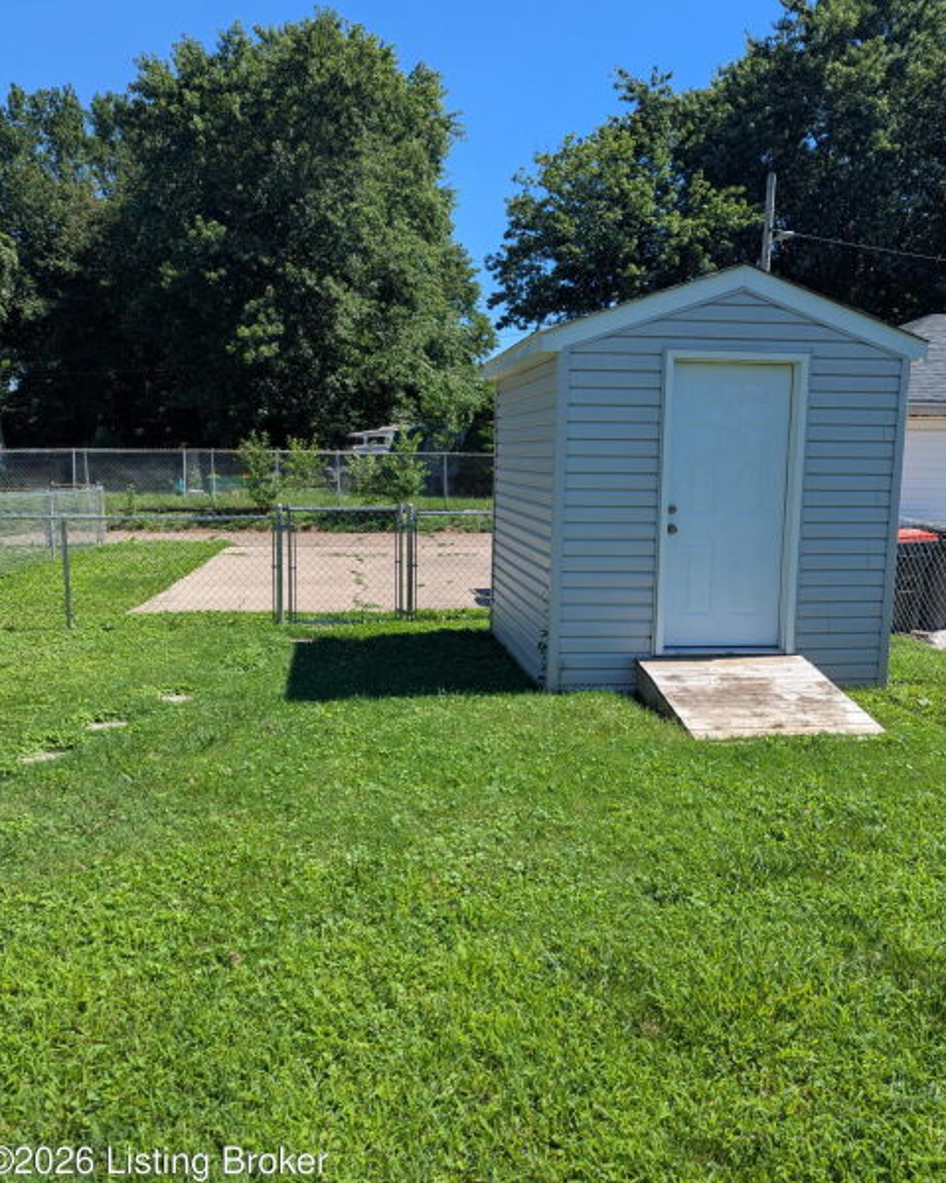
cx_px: 476
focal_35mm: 26
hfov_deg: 54.9
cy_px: 565
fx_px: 910
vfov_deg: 66.0
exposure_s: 1/1855
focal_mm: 6.81
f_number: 1.85
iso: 49
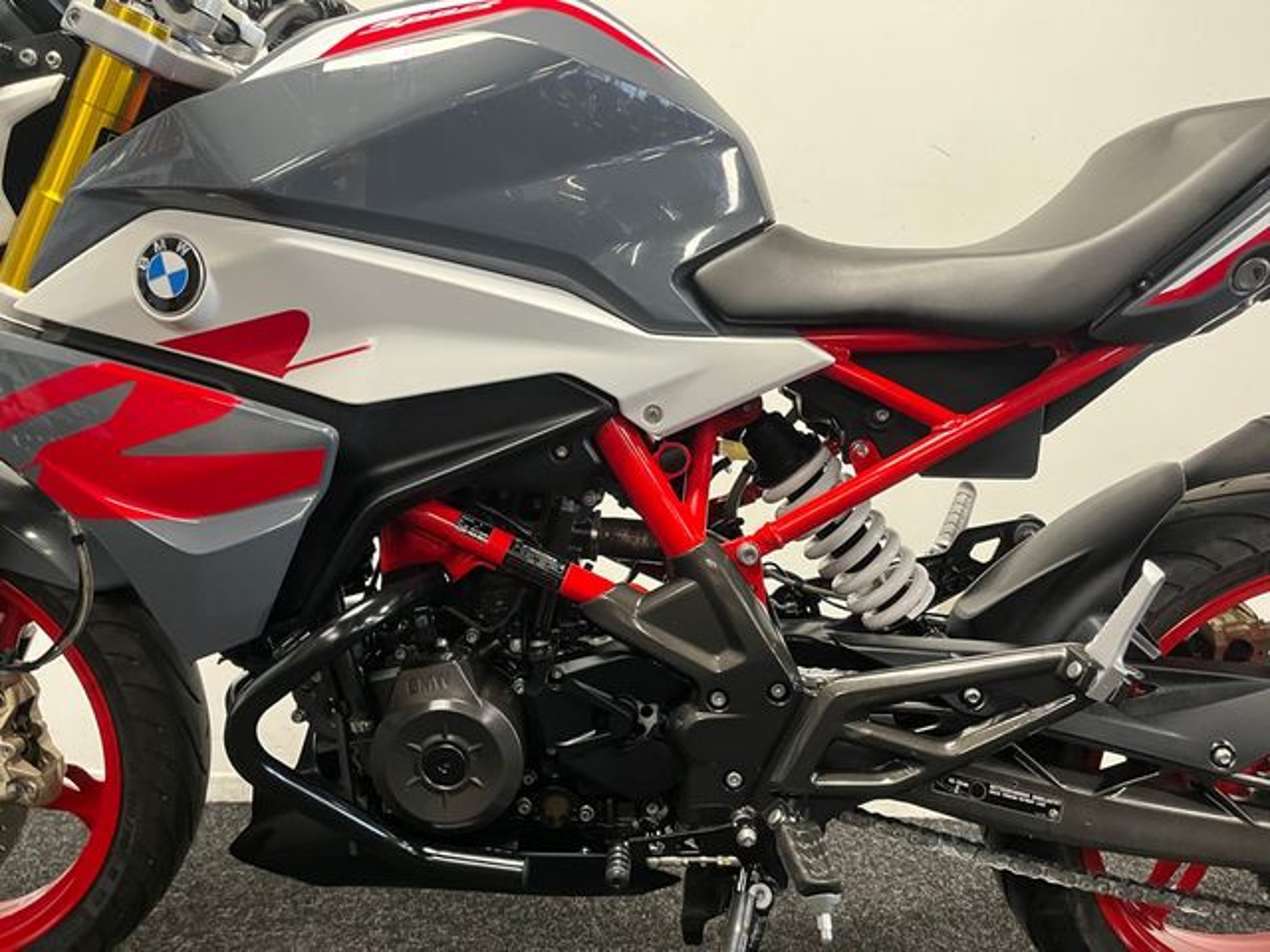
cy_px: 476
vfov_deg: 53.1
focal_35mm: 26
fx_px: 954
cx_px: 635
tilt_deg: -0.2
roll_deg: -1.6
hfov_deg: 67.3
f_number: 1.6
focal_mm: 5.1
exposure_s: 1/50
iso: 320
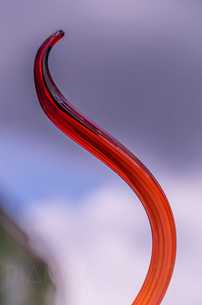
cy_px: 152
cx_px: 101
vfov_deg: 6.5
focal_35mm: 315
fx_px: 2657
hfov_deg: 4.4
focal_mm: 210
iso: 100
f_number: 8
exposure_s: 1/500
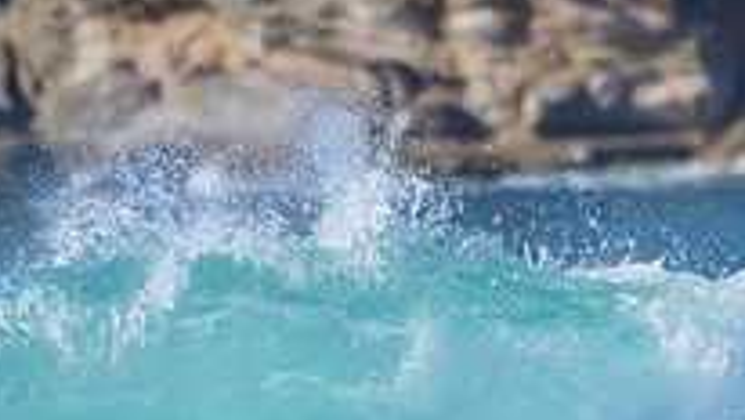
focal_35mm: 2955
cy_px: 556
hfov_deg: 0.7
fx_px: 58389
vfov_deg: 0.4
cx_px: 325
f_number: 11
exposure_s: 1/2000
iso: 1250
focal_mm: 1000
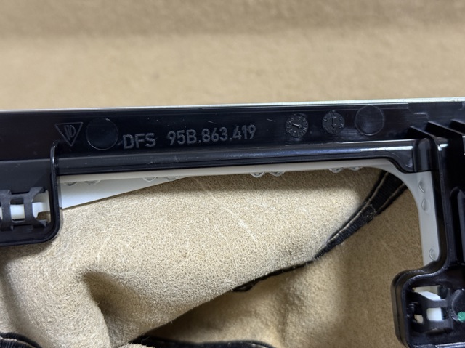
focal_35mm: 48
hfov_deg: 39.7
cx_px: 232
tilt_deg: -53.6
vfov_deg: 30.2
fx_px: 644
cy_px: 174
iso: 250
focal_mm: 6.76
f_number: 1.78
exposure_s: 1/33
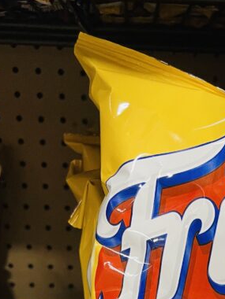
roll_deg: -2.2
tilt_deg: -26.3
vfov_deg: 24.1
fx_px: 607
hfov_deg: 20.8
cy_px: 395
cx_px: 182
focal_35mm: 70
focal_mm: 4.2
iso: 160
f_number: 1.6
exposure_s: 1/60
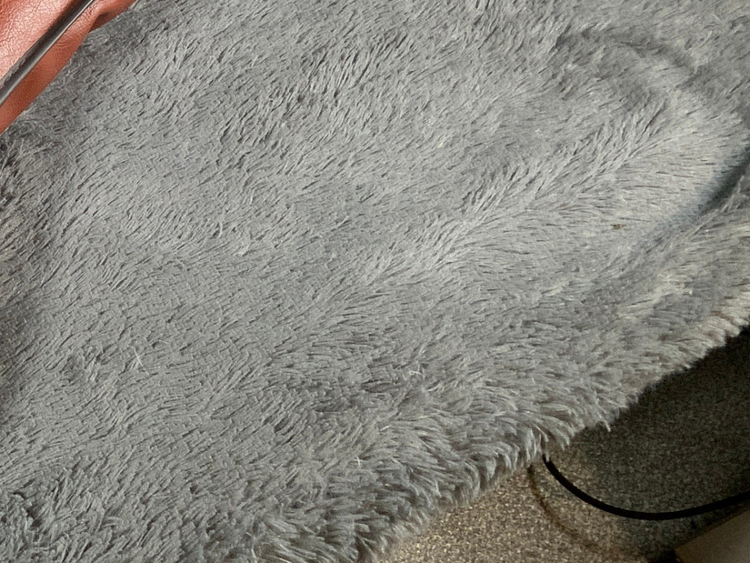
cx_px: -252
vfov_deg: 16.4
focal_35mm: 90
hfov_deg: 19.8
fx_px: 1950
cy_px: 202
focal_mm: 3
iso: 50
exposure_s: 1/104
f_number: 1.8
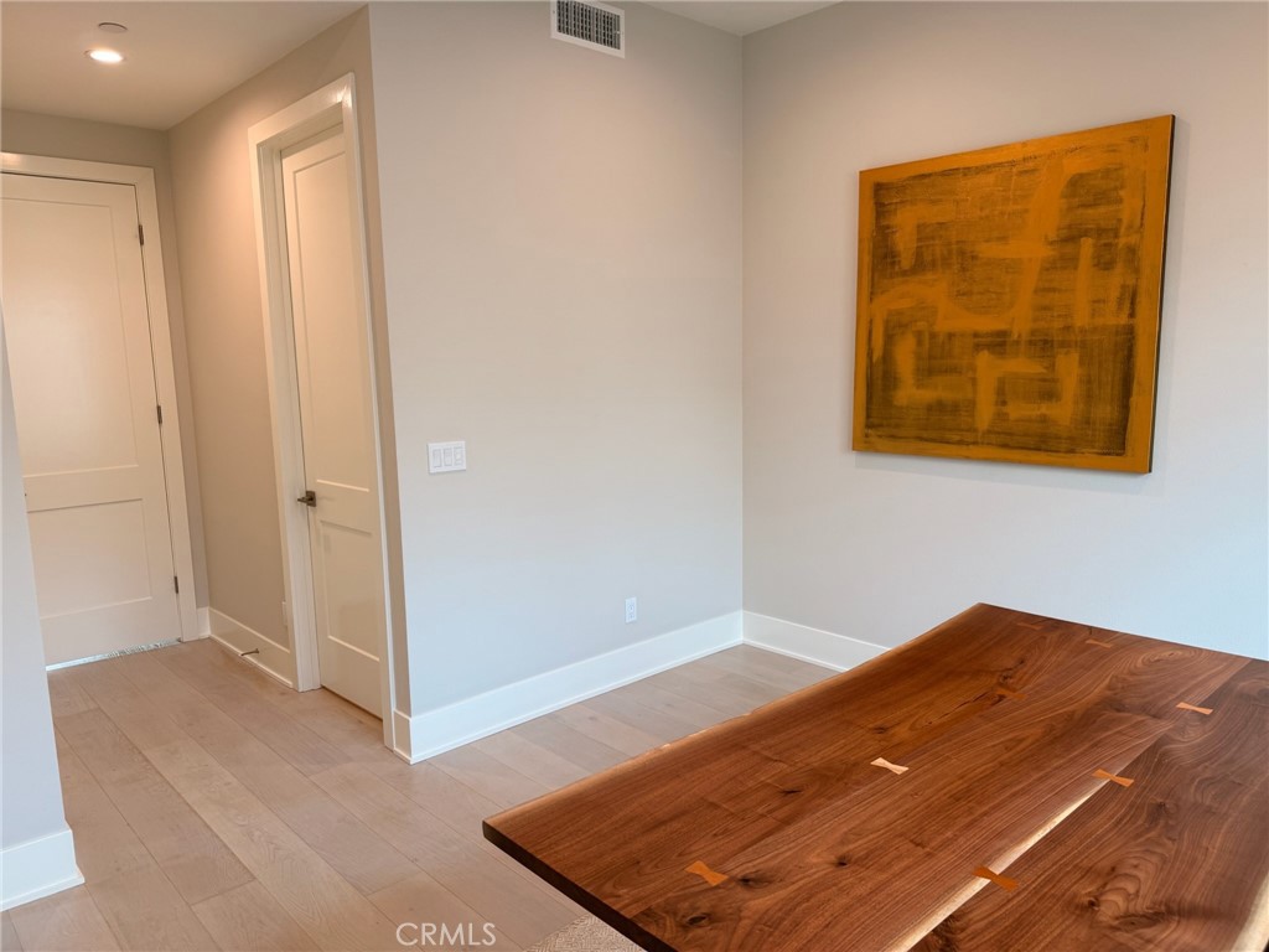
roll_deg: +0.9
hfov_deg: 71.6
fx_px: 880
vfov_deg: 56.8
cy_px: 476
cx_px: 634
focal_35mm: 24
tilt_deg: -7.5
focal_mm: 6.76
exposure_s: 1/121
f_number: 1.78
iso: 100
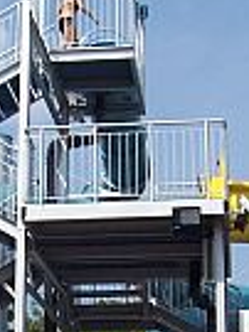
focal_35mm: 113
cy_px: 246
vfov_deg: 17.3
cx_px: 48
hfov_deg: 13.0
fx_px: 1085
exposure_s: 1/750
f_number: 5.6
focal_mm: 5.6
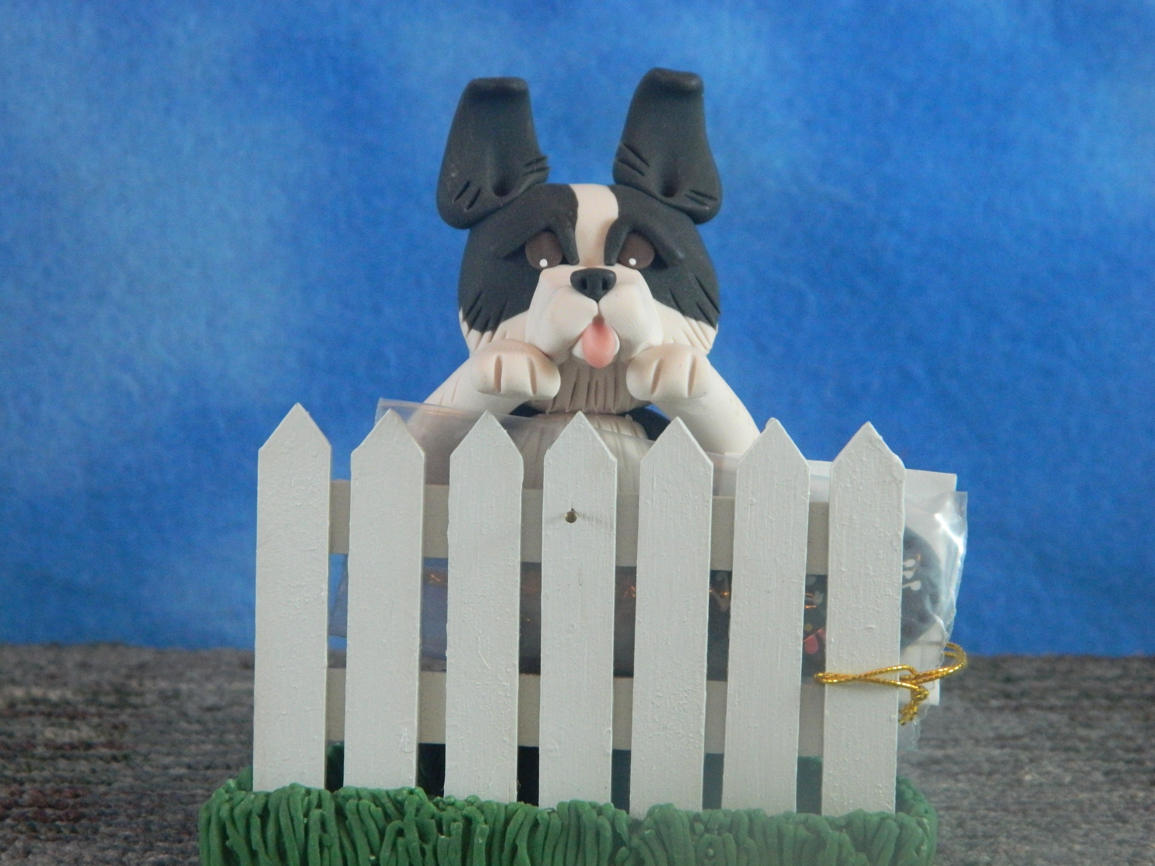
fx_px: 2803
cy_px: 433
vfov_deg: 17.6
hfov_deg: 23.3
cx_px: 578
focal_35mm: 84
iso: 400
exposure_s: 1/30
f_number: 4.2
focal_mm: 15.1
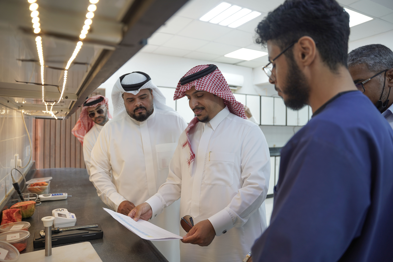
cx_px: 196
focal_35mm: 24
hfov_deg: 73.7
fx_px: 262
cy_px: 131
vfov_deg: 53.1
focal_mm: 24
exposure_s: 1/100
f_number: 2.8
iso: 200
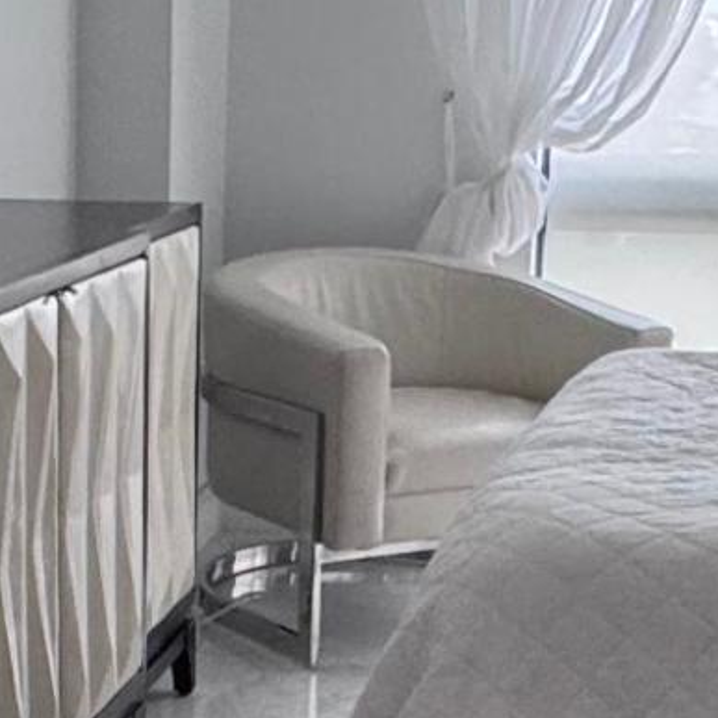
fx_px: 2159
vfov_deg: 18.6
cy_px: 651
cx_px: 13
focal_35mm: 92
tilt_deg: -16.5
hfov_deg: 18.4
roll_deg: +0.4
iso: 200
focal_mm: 2.22
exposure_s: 1/120
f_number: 2.2
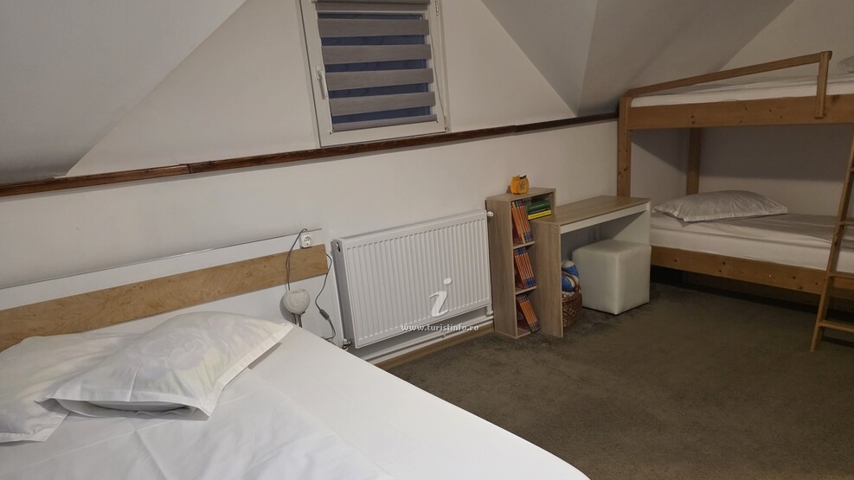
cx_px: 429
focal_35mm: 26
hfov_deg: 71.9
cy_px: 292
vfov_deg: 44.1
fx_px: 589
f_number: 1.7
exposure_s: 1/120
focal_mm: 6.3
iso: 800
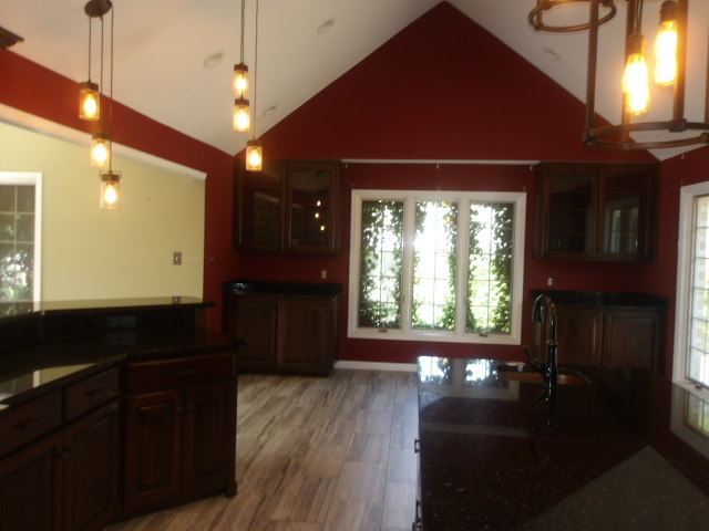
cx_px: 354
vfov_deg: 51.4
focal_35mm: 27
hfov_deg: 65.3
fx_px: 553
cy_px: 266
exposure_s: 1/60
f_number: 3
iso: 200
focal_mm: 4.9
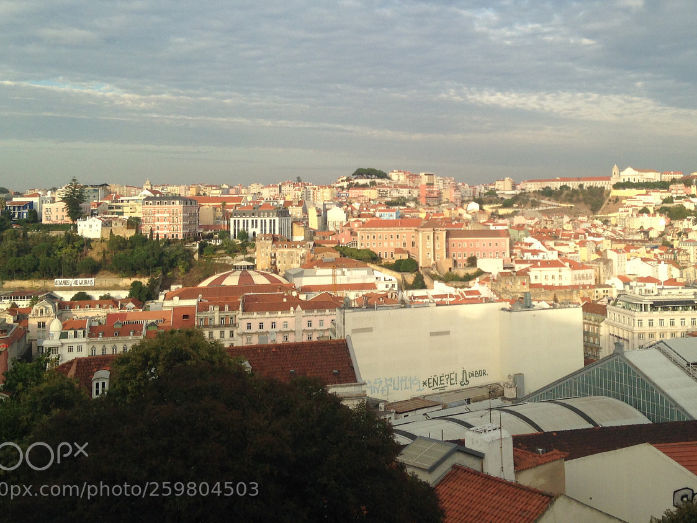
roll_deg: -1.1
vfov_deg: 30.6
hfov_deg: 40.2
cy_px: 166
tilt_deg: +3.9
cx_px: 431
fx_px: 947
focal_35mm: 47
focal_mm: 4.12
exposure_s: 1/723
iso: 50
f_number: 2.4
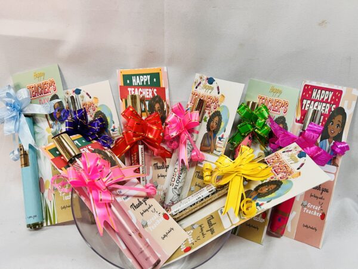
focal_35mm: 26
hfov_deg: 67.3
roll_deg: -5.2
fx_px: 269
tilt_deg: -21.4
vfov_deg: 53.1
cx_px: 179
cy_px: 134
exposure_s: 1/60
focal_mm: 5.7
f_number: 1.5
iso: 125
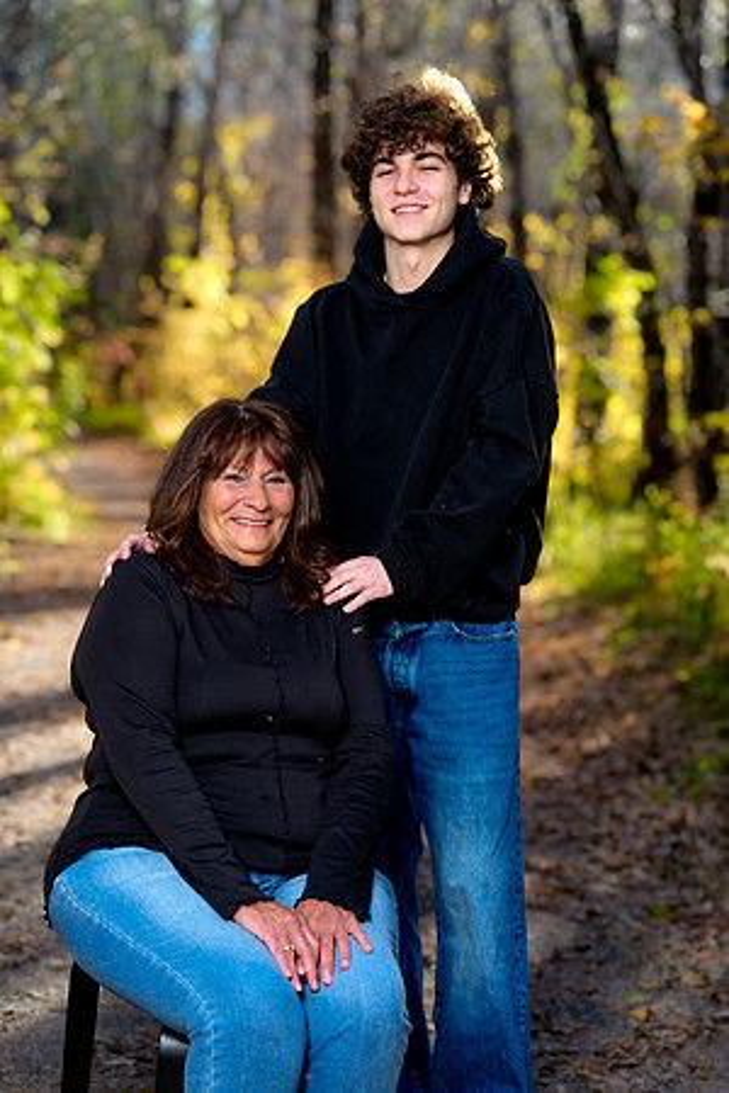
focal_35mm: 85
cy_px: 546
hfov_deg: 16.1
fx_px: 2582
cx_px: 364
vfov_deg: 23.9
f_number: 3.2
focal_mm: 85
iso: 640
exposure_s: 1/160
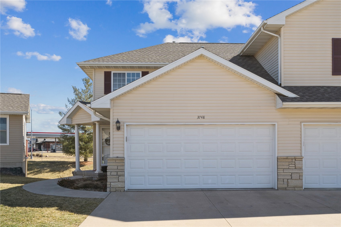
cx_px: 170
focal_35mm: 35
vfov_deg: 37.8
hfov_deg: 54.4
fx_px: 331
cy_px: 114
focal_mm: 35
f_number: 9
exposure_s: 1/640
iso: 400
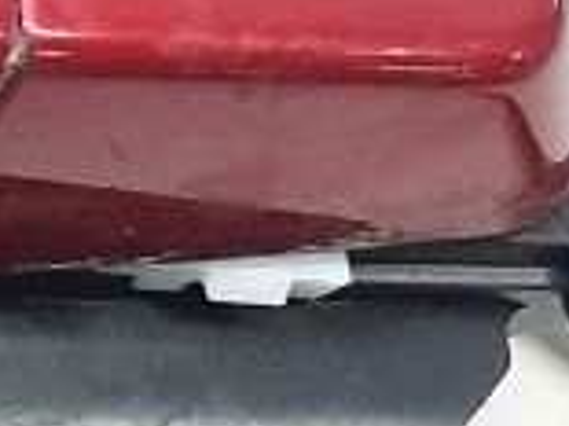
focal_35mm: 194
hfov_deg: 8.1
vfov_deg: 7.6
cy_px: -66
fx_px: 3186
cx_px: -1329
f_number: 2
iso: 200
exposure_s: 1/50
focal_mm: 4.6
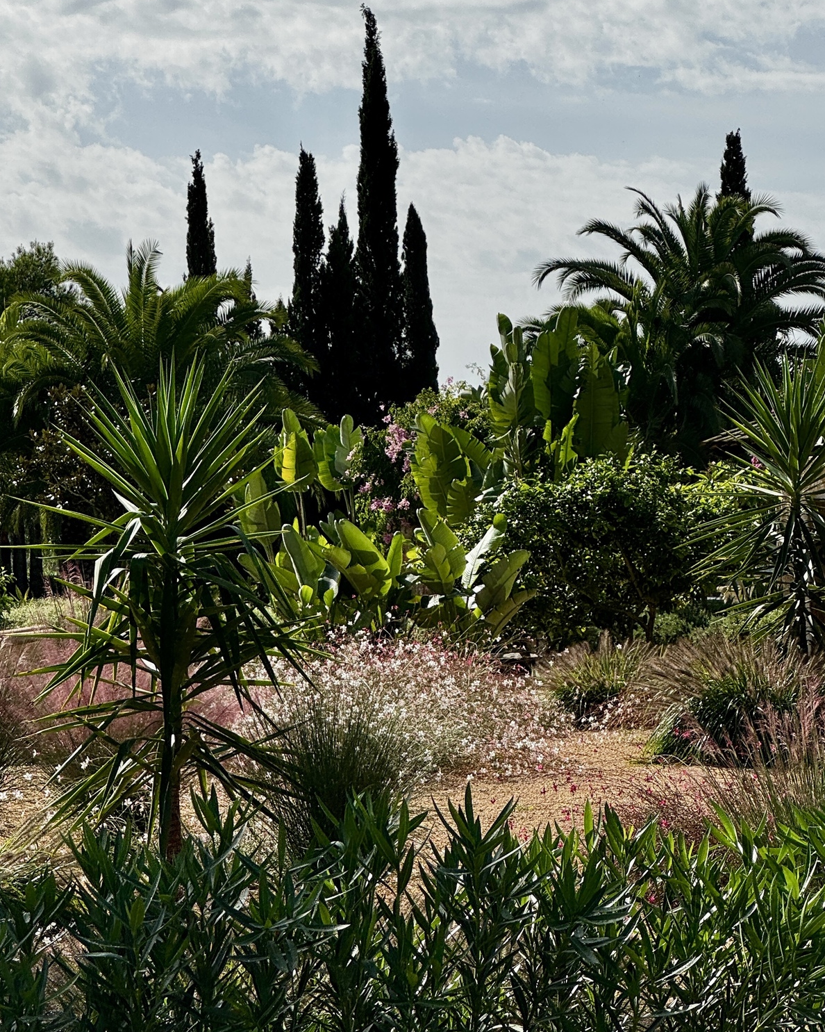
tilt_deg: +4.4
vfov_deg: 23.6
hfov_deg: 18.9
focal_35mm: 81
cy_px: 546
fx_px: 2472
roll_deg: -2.3
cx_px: 411
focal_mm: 9
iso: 25
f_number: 2.8
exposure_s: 1/2222
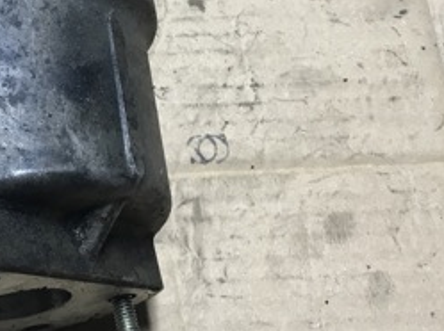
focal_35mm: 72
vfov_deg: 20.2
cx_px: 80
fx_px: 922
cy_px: 81
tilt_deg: -61.7
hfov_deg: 26.5
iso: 40
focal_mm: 3.99
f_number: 1.8
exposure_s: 1/20
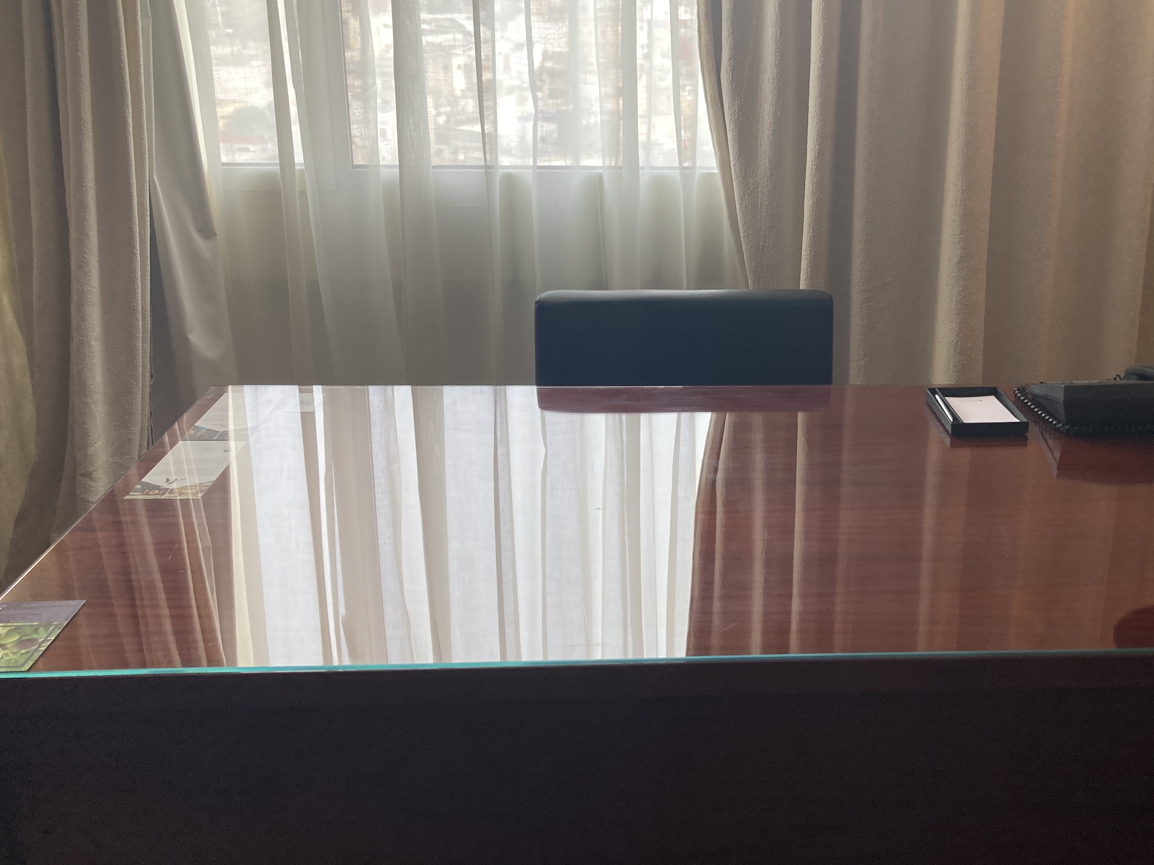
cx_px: 757
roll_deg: -1.2
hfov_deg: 48.3
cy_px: 362
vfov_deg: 37.6
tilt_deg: -17.6
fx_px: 1267
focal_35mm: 38
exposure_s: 1/121
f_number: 1.8
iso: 50
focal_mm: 3.99
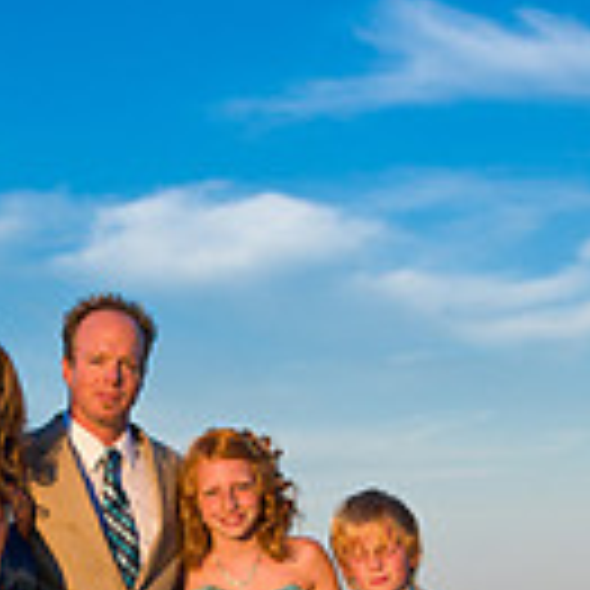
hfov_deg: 16.5
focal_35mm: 105
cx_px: 115
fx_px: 2025
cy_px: 522
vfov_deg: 16.4
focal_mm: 36
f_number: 3.2
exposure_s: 1/1600
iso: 200
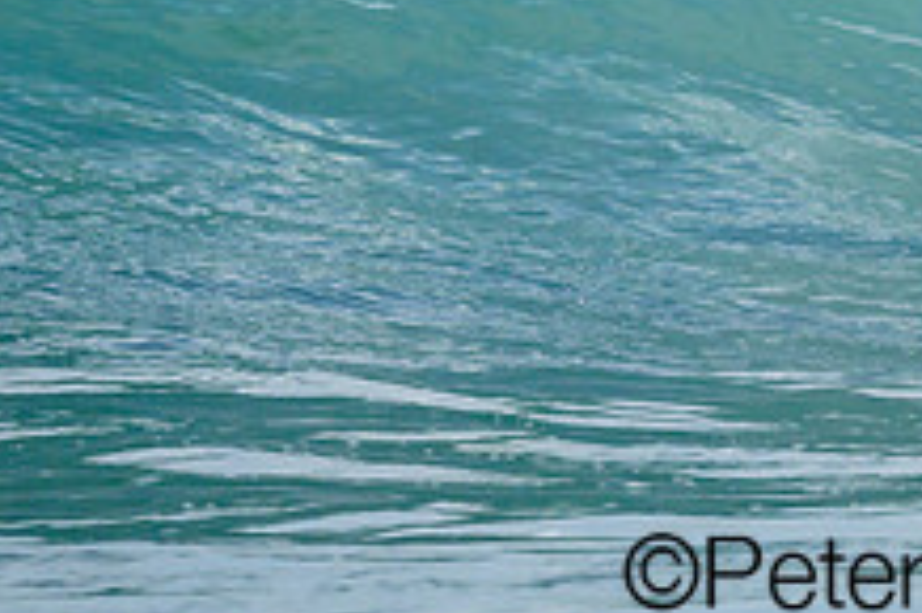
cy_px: -332
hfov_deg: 0.7
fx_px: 74905
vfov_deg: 0.5
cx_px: 1027
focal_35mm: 2927
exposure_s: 1/2500
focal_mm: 800
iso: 280
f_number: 6.3
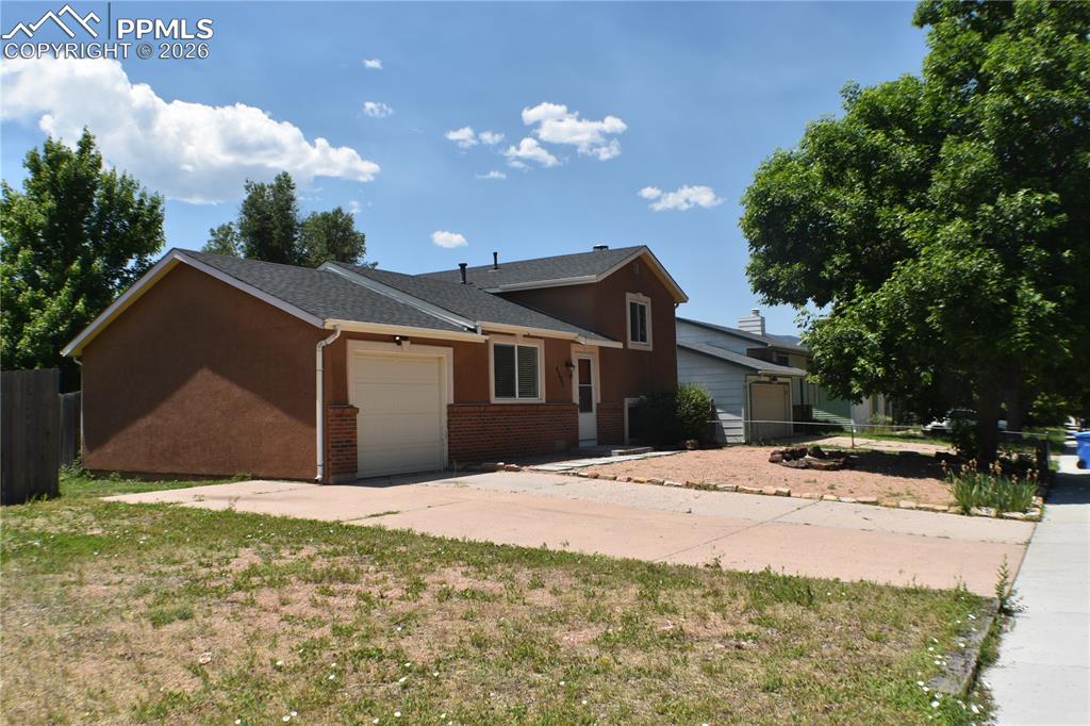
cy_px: 363
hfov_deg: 47.9
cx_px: 545
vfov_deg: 33.0
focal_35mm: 40
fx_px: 1226
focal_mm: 27
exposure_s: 1/200
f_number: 10
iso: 100
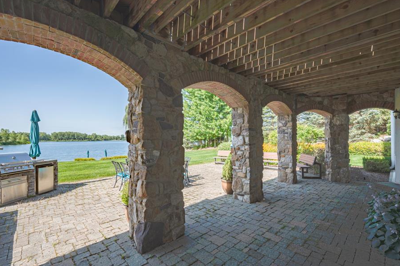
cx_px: 199
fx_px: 178
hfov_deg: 96.8
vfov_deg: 73.6
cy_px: 139
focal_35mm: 16
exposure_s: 1/50
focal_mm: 14
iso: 100
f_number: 11
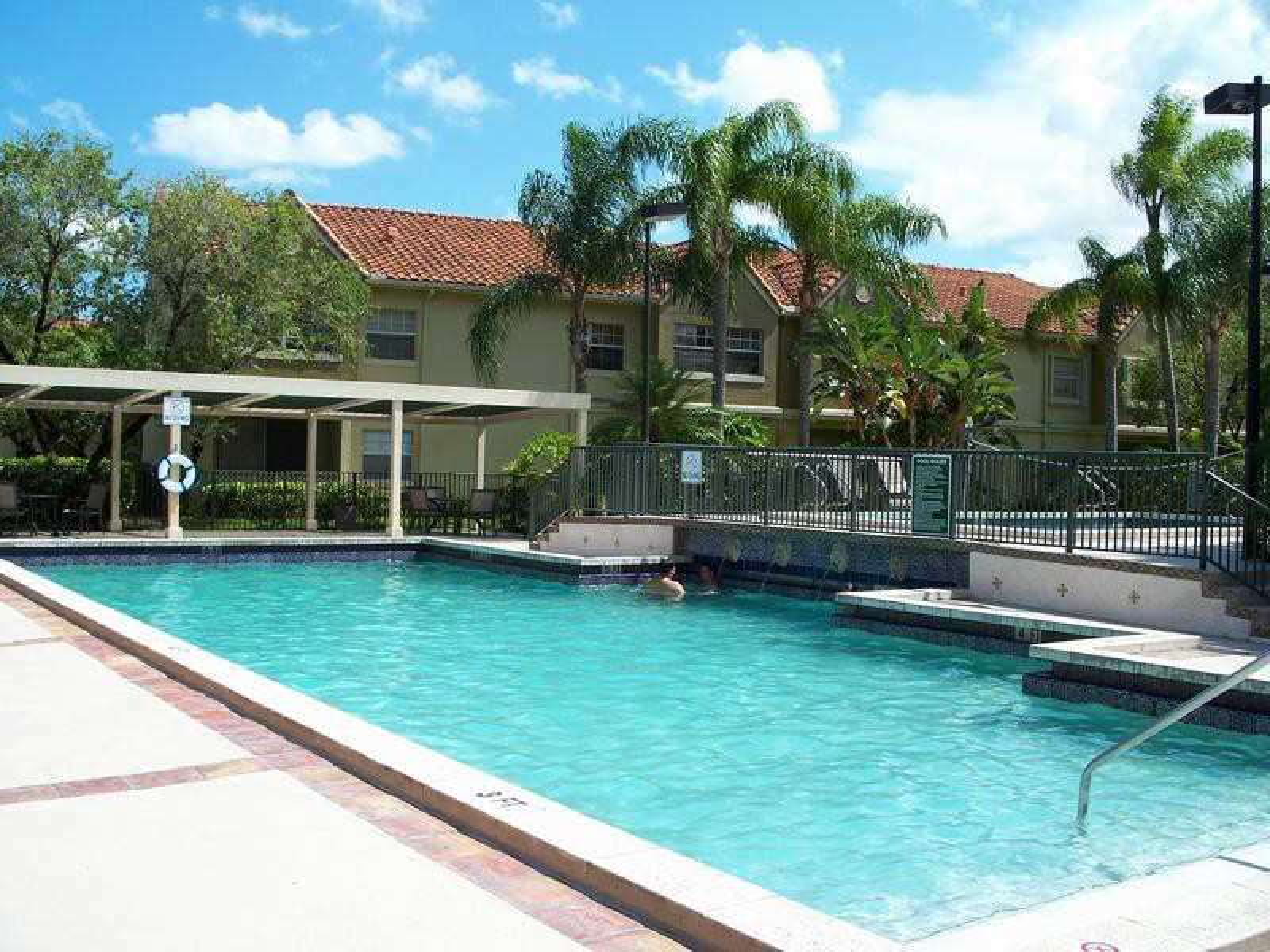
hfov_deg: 50.1
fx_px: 1357
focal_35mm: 37
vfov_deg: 38.7
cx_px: 635
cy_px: 476
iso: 64
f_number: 4
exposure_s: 1/500
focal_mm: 7.8
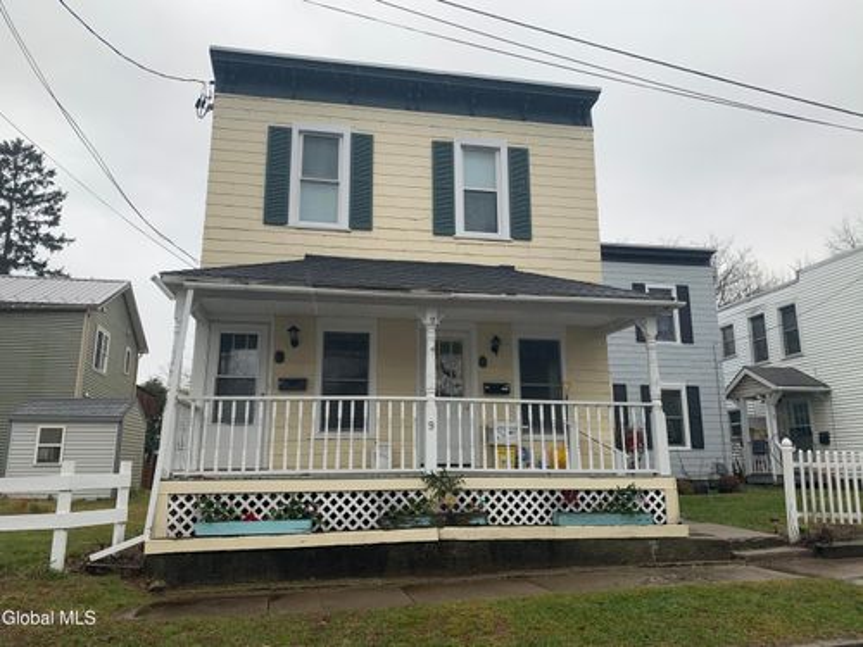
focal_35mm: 26
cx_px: 432
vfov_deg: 53.1
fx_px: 648
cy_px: 324
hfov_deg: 67.3
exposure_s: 1/216
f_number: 1.8
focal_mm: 4.25
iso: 25
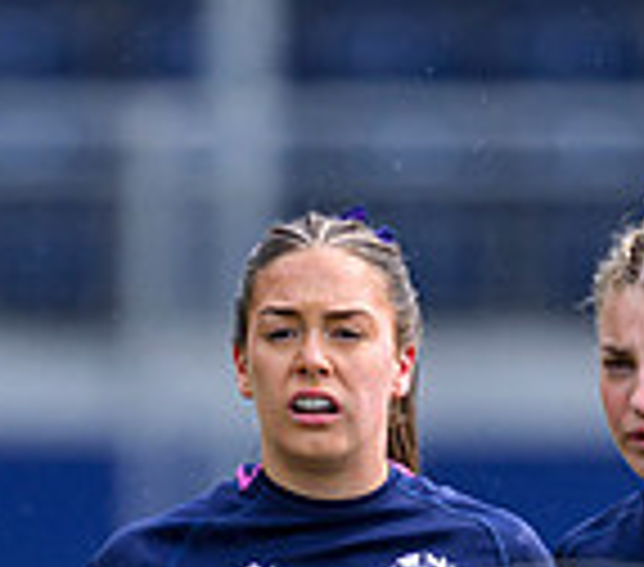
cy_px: 988
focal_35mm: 2547
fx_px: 50524
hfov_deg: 0.7
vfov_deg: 0.6
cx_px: 149
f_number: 4
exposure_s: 1/2000
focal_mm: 560
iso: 500
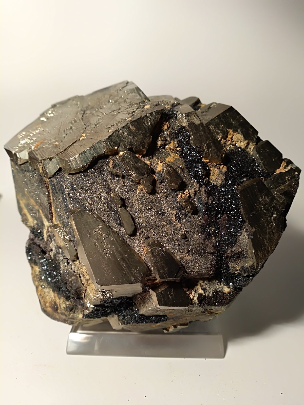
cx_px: 152
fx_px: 304
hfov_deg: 53.1
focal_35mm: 26
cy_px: 202
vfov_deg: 67.3
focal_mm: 3.54
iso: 143
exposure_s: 1/100
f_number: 2
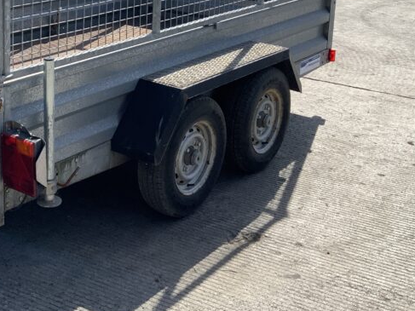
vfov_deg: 23.3
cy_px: 20
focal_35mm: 61
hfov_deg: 30.9
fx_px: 731
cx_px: 84
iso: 16
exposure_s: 1/1730
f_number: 1.8
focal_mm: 3
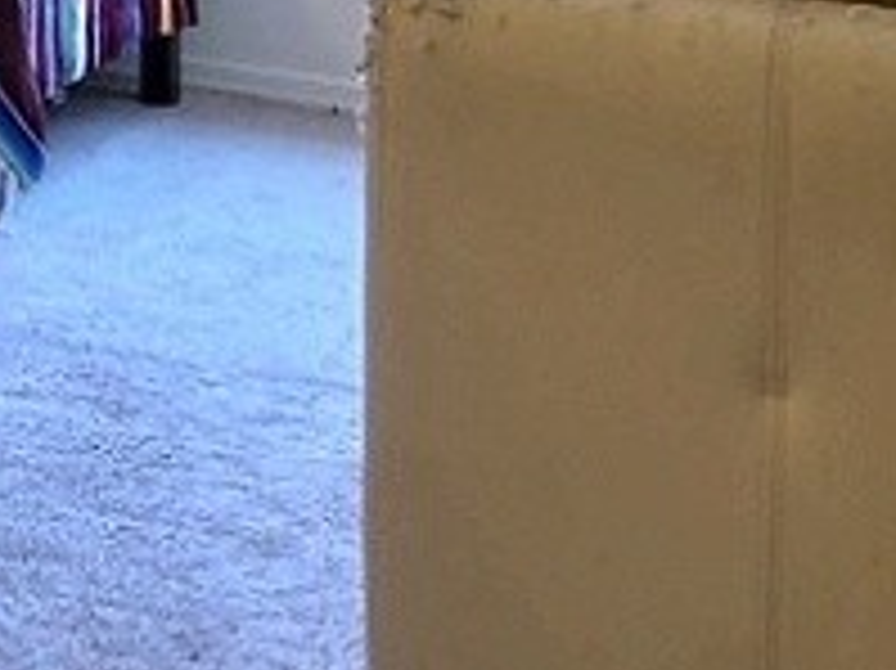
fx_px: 2302
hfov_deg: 19.0
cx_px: -495
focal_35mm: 89
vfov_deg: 14.4
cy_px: -571
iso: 400
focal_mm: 12
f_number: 9
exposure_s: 1/2
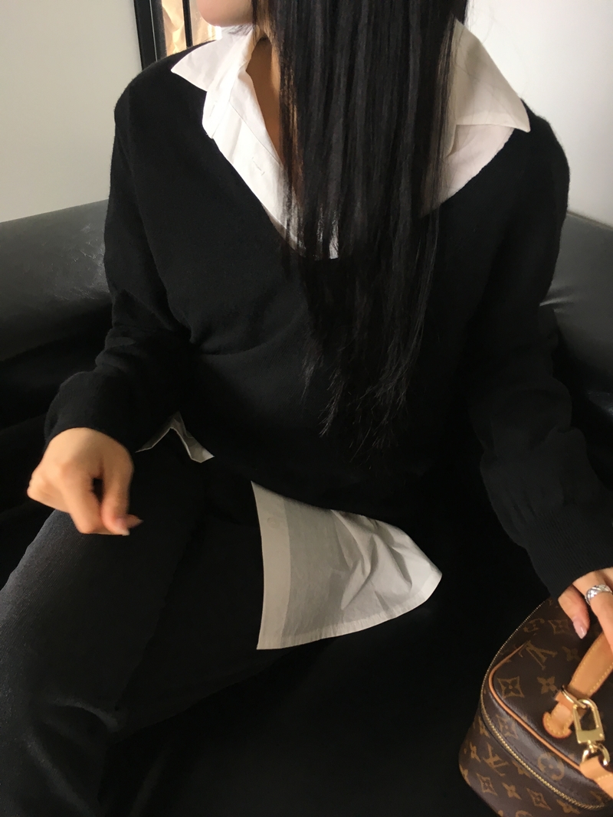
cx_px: 306
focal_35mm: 29
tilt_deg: -37.7
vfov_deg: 61.7
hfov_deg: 48.2
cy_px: 408
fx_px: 685
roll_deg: -2.8
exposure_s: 1/30
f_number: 2.2
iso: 25
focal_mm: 4.15
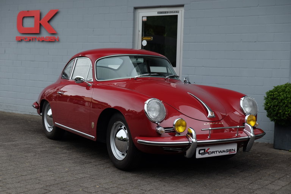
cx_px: 146
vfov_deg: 22.3
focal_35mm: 61
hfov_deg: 32.9
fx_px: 493
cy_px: 97
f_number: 4
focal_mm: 40.7
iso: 200
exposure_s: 1/140
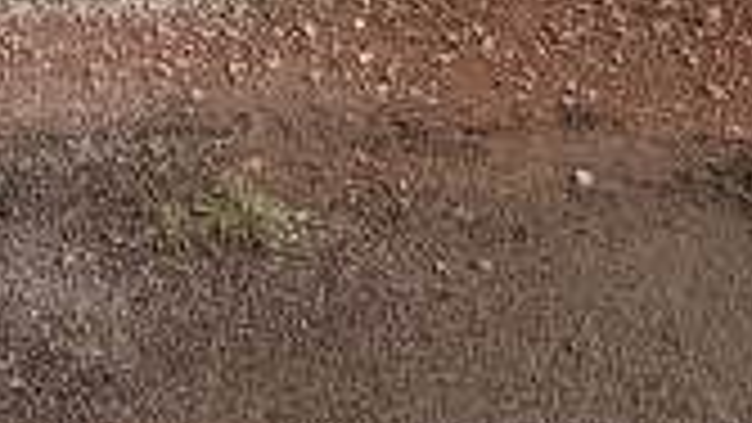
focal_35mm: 73
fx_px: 1456
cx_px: 59
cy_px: -896
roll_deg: -0.4
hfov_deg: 27.8
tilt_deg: +6.7
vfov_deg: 10.6
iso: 25
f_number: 2.2
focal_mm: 2.22
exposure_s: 1/770
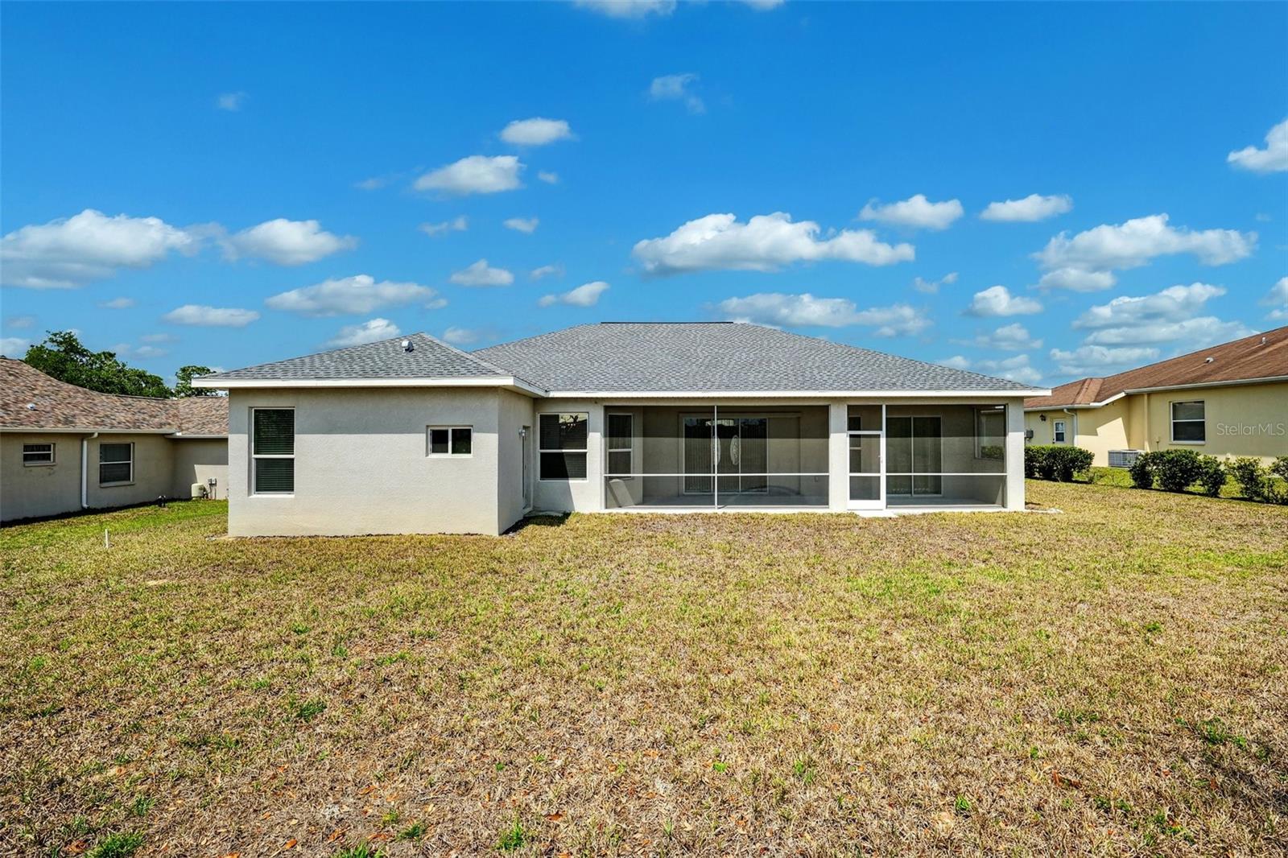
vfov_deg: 81.2
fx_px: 501
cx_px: 644
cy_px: 429
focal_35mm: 14
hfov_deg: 104.3
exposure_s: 1/800
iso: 400
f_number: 8
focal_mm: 14
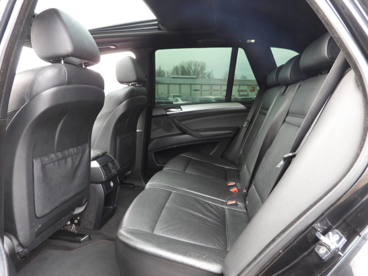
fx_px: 255
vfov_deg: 56.8
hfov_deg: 71.6
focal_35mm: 24
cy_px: 138
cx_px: 184
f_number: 2.8
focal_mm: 4.3
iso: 100
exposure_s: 1/30
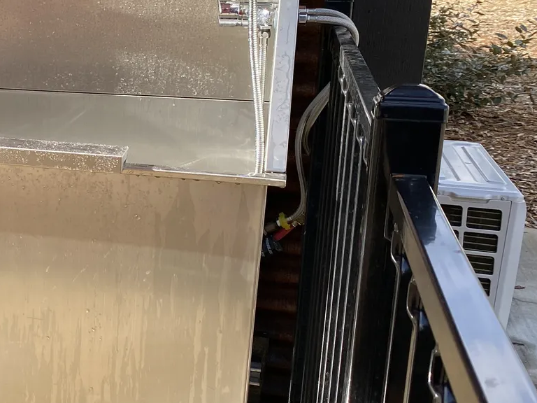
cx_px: -93
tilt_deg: -16.4
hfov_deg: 26.7
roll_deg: +0.4
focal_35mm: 65
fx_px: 1008
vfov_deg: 22.6
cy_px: 201
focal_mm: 4.25
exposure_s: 1/504
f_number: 1.8
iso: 32
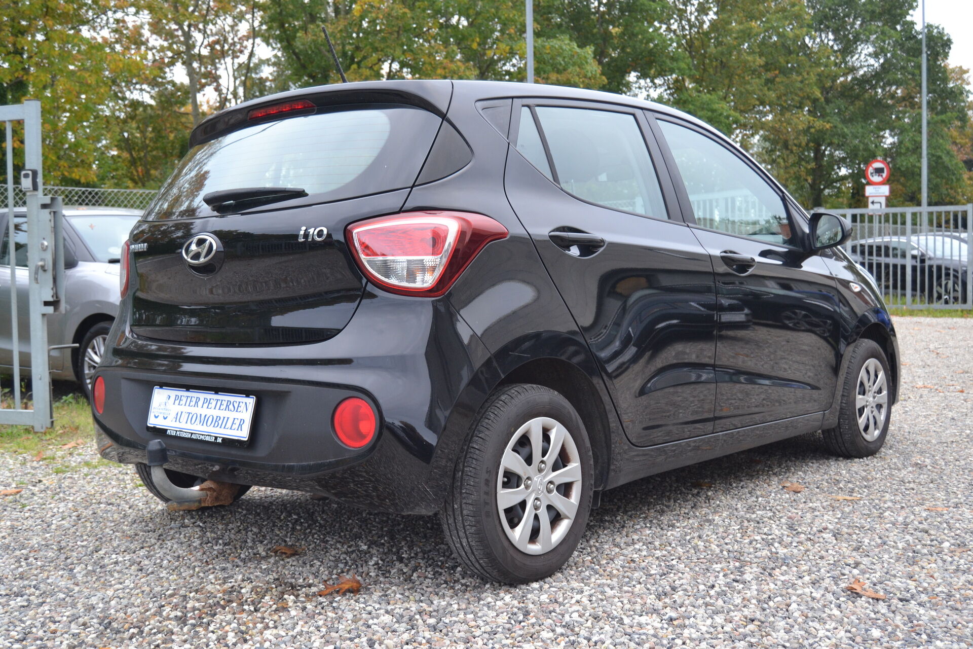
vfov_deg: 34.2
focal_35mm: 39
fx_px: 1054
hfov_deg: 49.6
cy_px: 324
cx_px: 486
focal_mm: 26
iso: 400
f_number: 5
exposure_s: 1/100
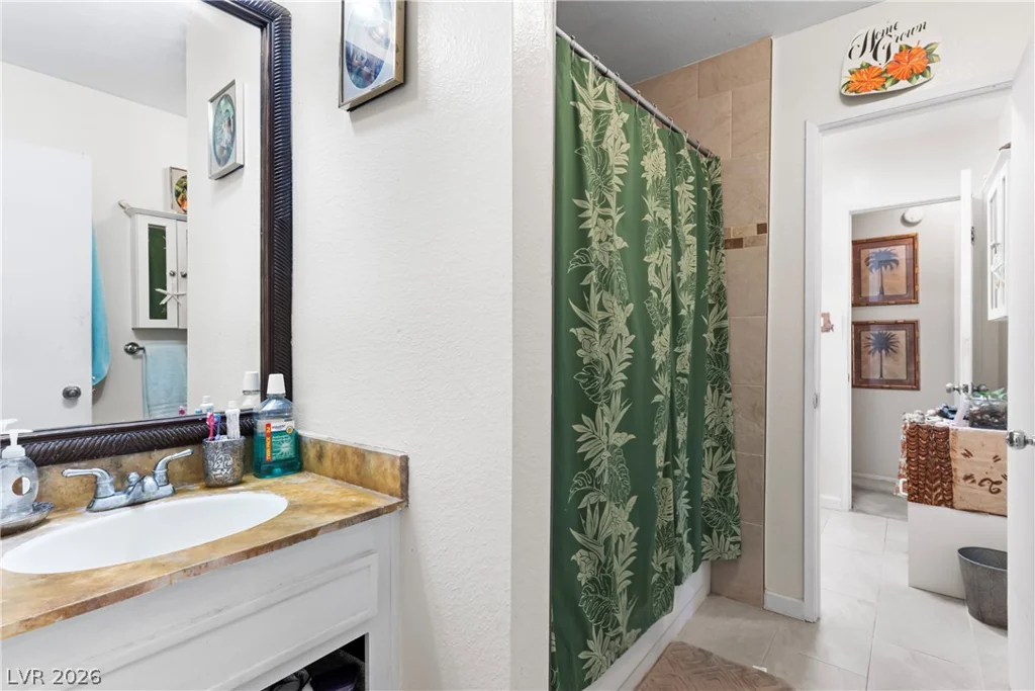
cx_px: 518
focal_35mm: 17
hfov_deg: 93.3
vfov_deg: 70.5
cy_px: 346
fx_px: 489
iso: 500
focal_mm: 17
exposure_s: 1/13
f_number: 8
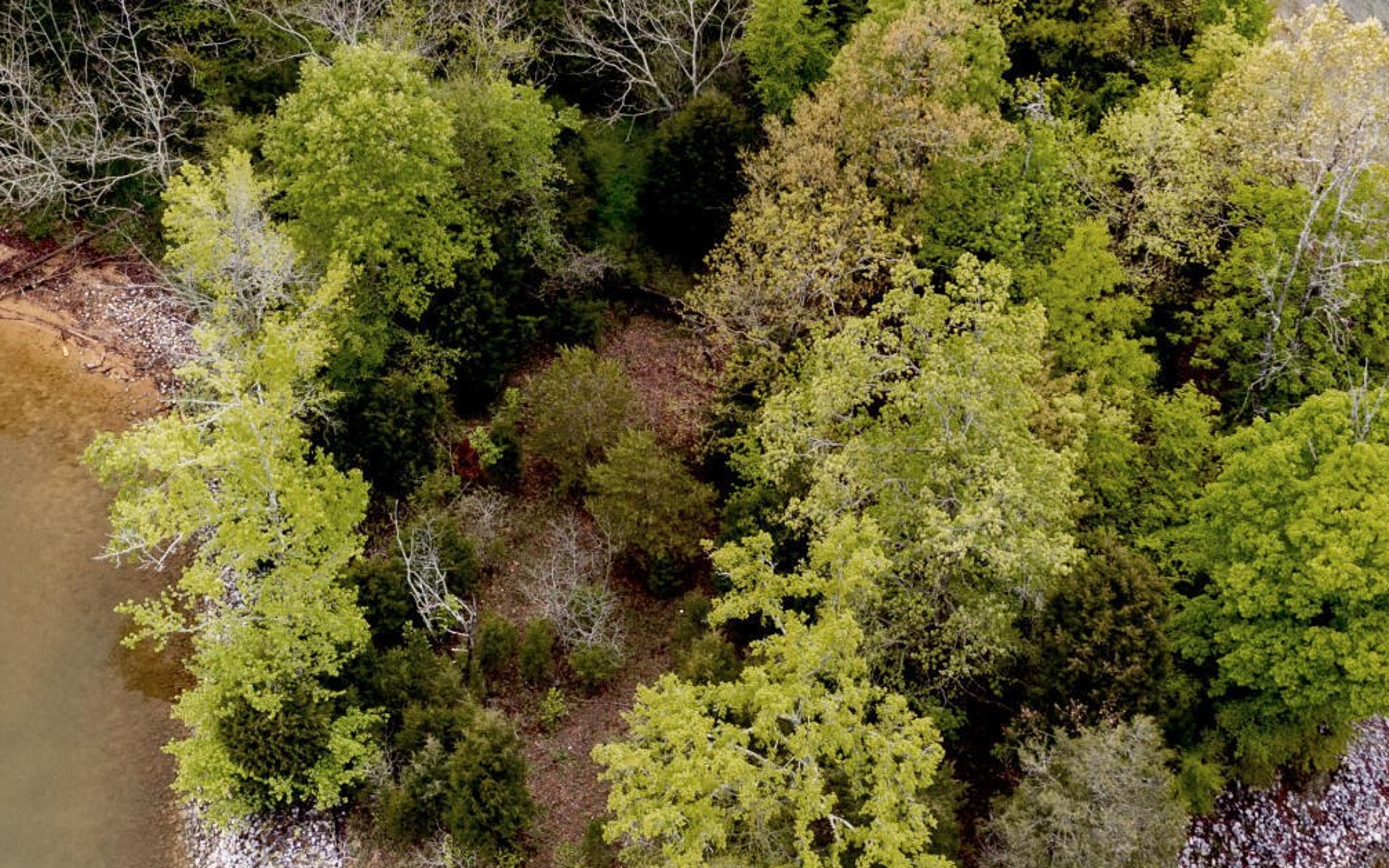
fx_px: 3217
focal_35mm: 85
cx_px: 476
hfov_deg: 24.3
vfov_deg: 15.3
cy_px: 291
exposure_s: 1/50
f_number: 3.2
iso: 100
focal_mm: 10.26
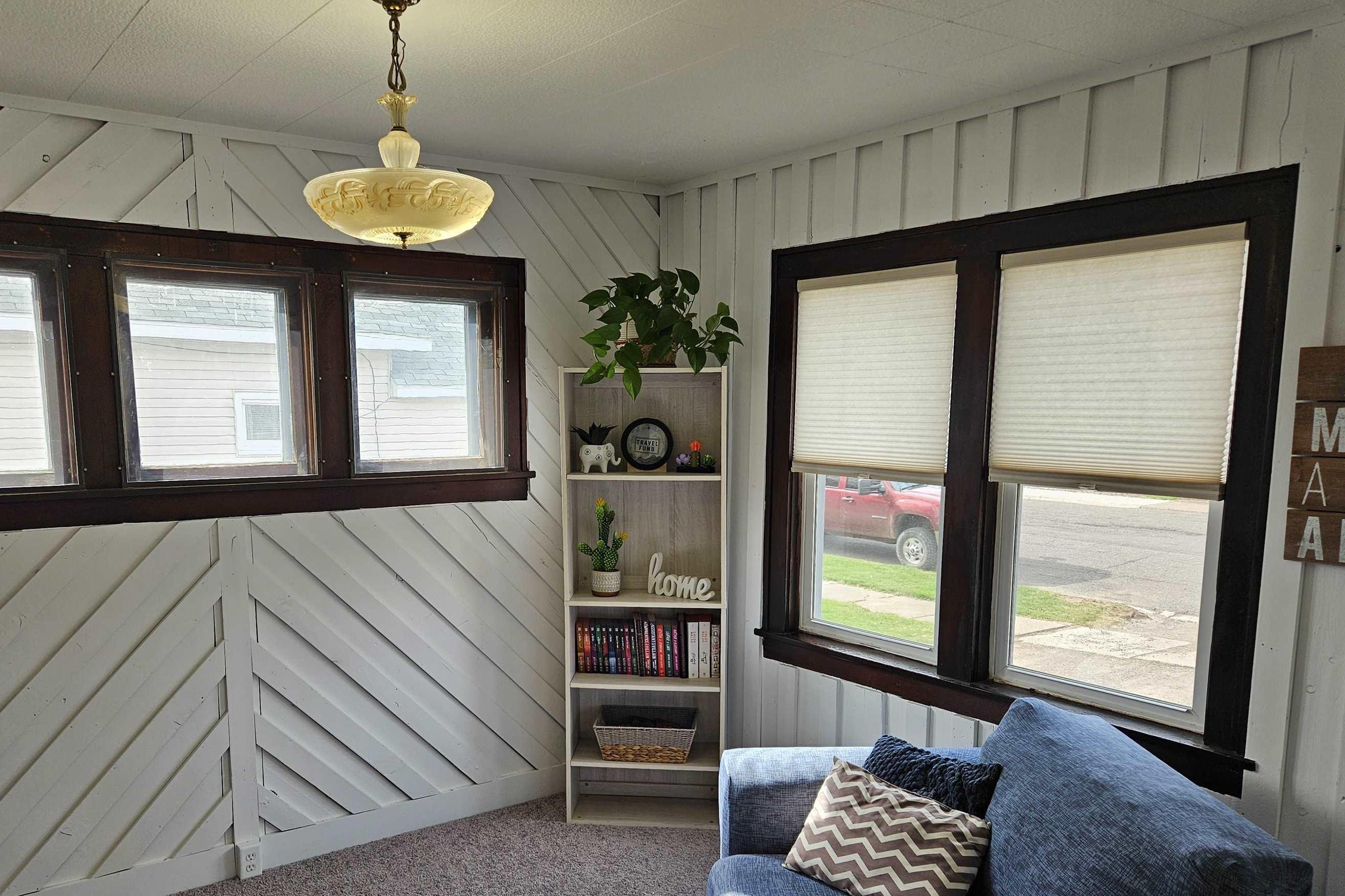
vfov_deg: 46.0
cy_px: 559
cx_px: 614
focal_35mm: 28
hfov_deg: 65.4
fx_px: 1046
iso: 32
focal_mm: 5.4
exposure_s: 1/120
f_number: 1.8
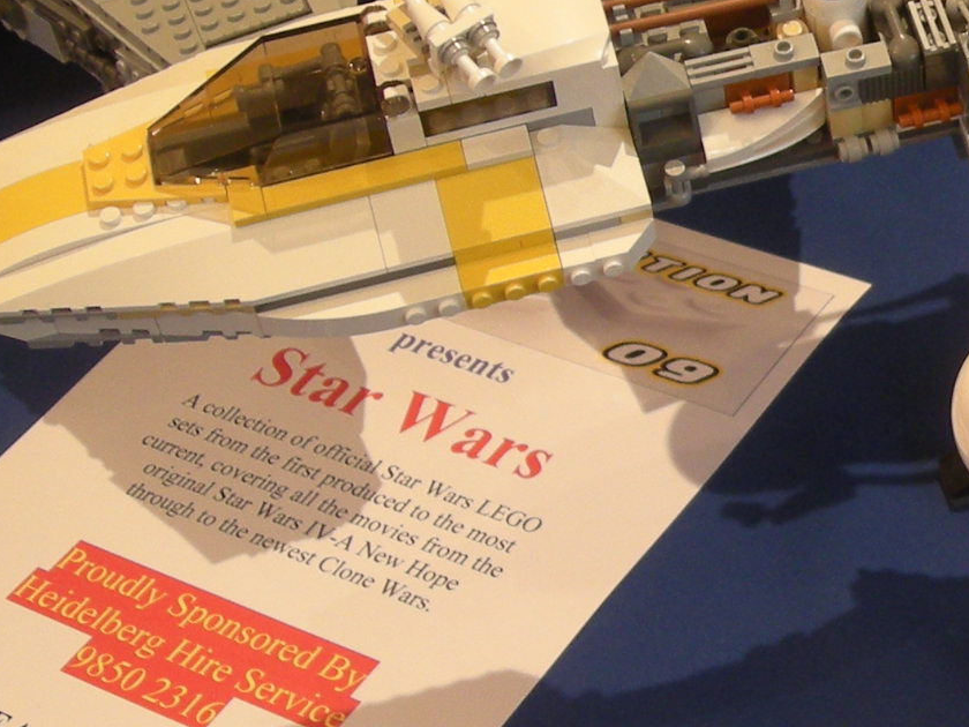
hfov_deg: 17.3
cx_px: 1175
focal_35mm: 108
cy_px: 372
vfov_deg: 13.7
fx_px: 3023
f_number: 2.8
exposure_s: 1/7.9
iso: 96
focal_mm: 5.7
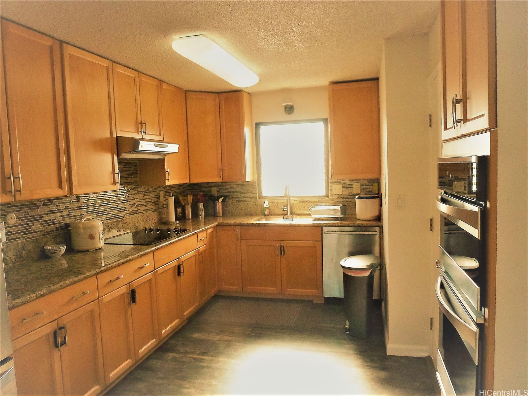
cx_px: 264
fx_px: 366
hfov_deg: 71.6
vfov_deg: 56.8
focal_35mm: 24
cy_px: 198
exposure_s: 1/200
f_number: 3.3
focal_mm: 4.3
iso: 320
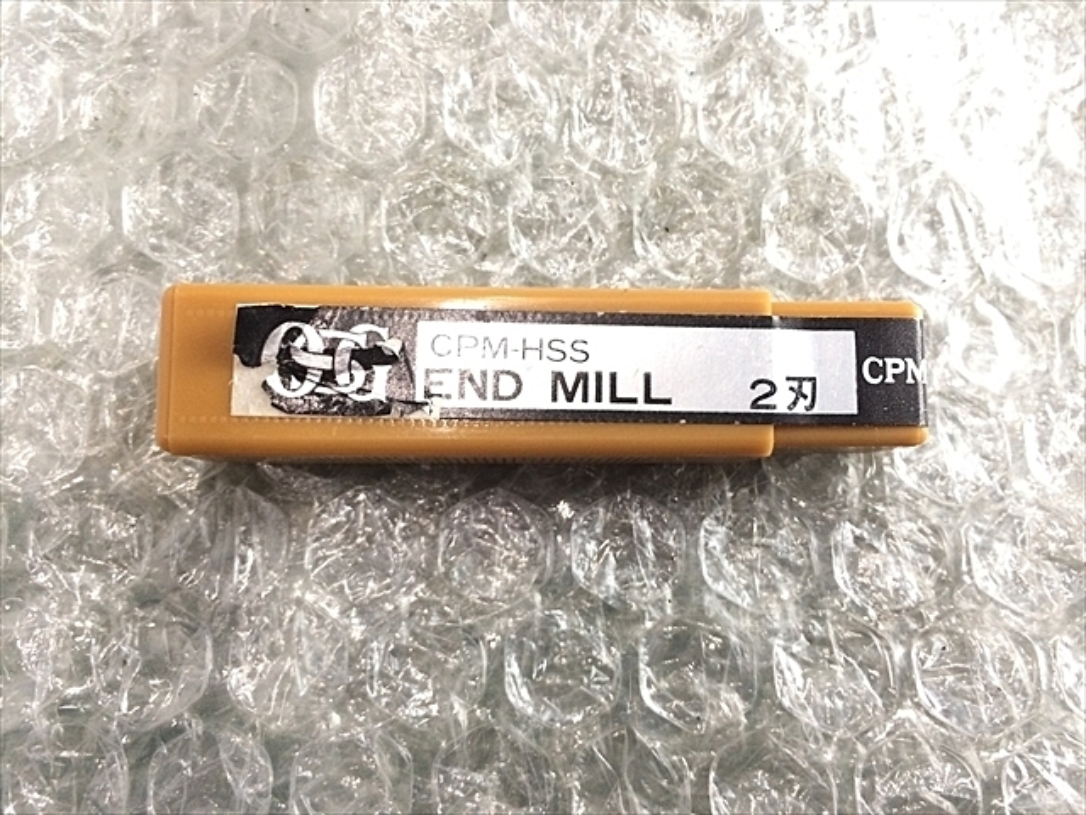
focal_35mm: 29
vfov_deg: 48.2
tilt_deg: -82.8
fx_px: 910
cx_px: 543
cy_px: 408
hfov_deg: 61.7
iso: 200
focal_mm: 4.15
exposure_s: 1/30
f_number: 2.2
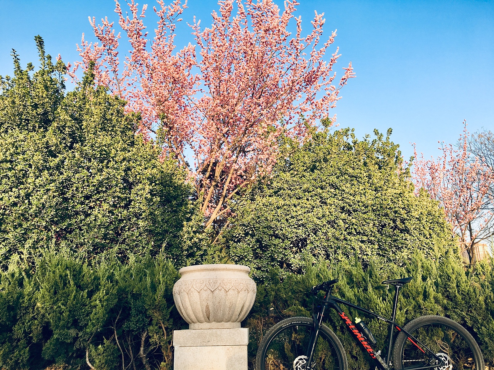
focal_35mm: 29
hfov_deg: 61.7
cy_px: 185
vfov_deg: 48.2
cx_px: 247
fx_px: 414
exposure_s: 1/333
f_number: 2.2
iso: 25
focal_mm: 4.15
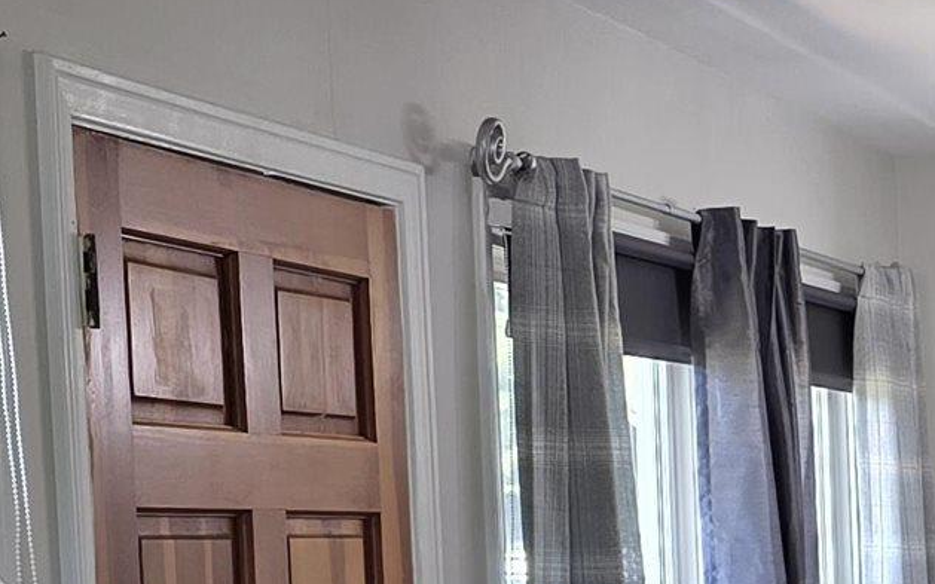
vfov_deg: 10.9
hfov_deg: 15.3
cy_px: 624
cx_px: 1640
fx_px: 3032
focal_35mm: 119
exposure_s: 1/120
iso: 200
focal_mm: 6.3
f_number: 1.7
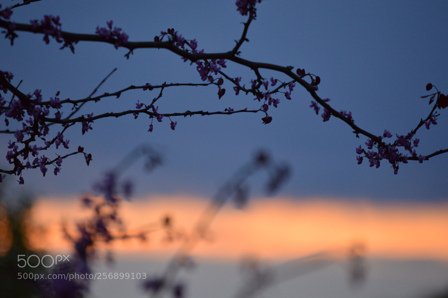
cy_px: 149
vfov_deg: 4.6
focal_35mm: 300
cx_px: 224
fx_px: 3730
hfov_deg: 6.9
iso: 800
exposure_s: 1/125
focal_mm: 200
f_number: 5.6
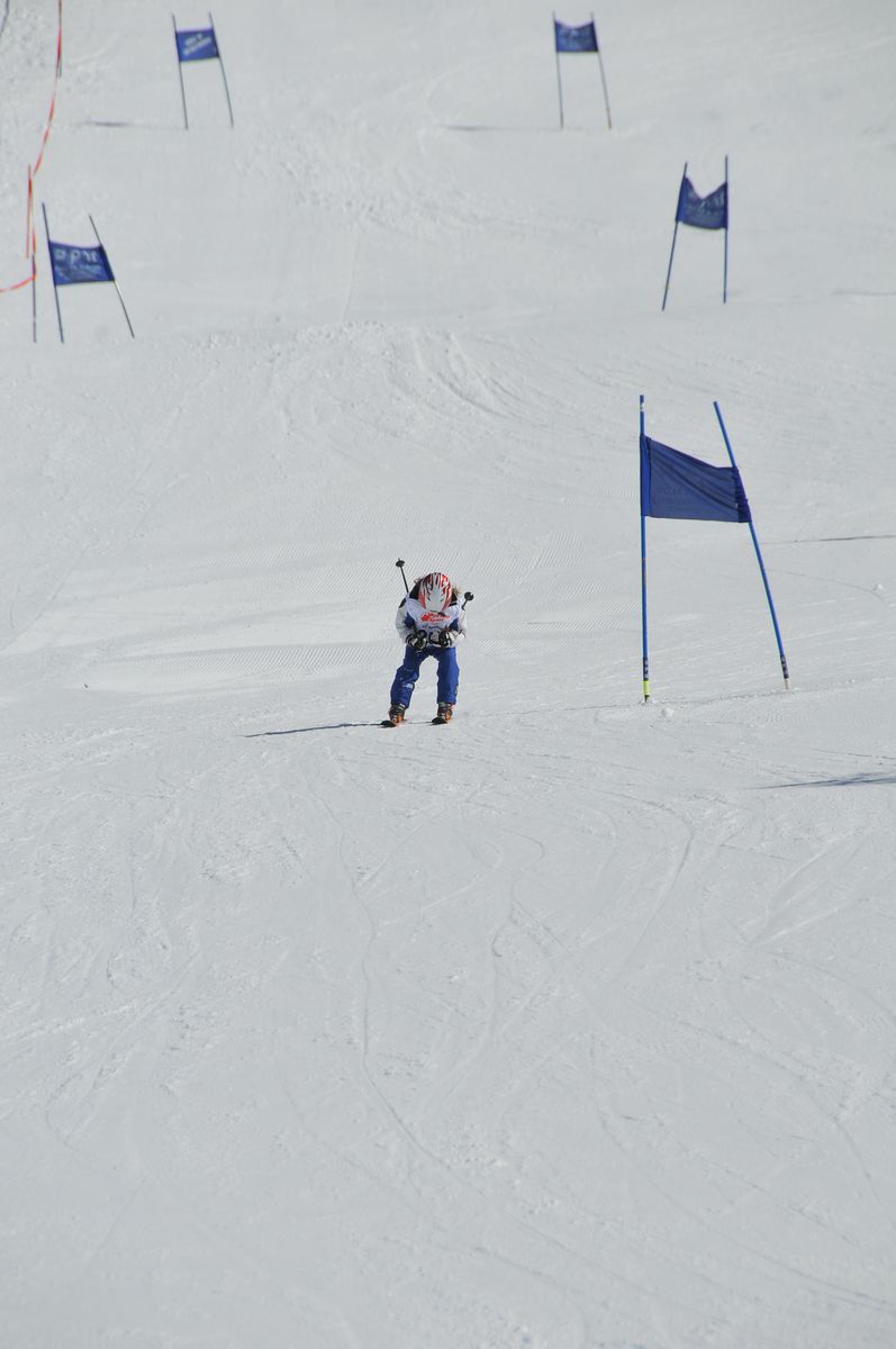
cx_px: 448
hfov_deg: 4.6
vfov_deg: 6.9
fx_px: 11228
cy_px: 674
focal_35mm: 300
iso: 200
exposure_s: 1/1250
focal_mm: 200
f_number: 9
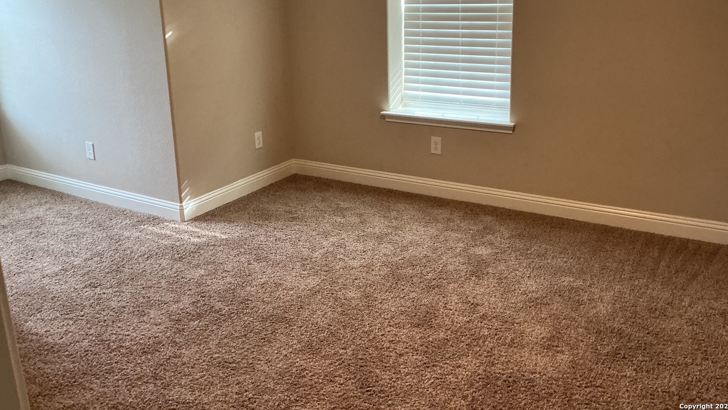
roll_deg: +2.0
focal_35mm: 32
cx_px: 365
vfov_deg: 36.4
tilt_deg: -13.0
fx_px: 618
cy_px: 142
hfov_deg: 61.0
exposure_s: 1/60
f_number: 1.8
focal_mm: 3
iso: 125
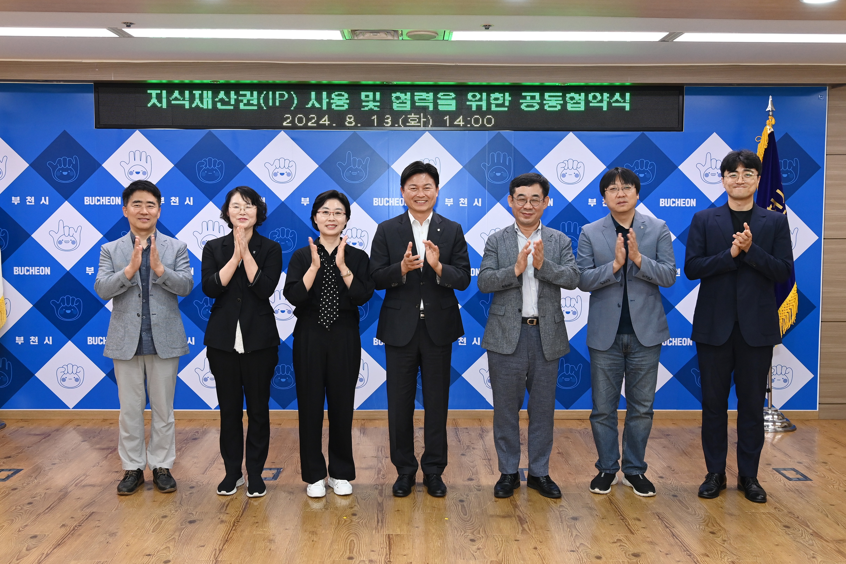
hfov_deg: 55.8
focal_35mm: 34
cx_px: 423
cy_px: 282
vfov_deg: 38.9
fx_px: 799
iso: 2500
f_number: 7.1
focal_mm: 34
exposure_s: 1/125
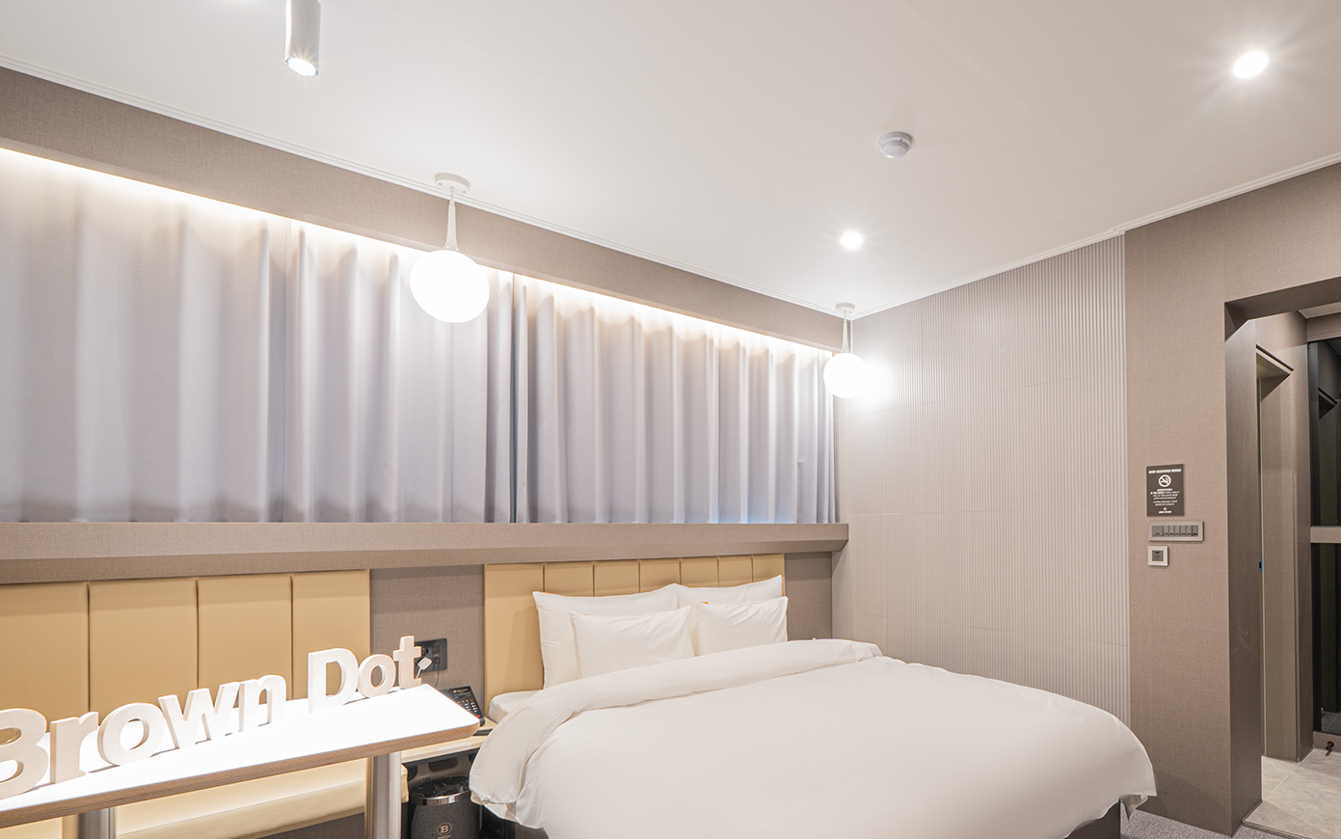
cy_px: 516
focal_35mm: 18
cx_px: 854
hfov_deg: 88.9
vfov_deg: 64.2
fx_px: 658
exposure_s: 2
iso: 100
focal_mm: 12
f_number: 10
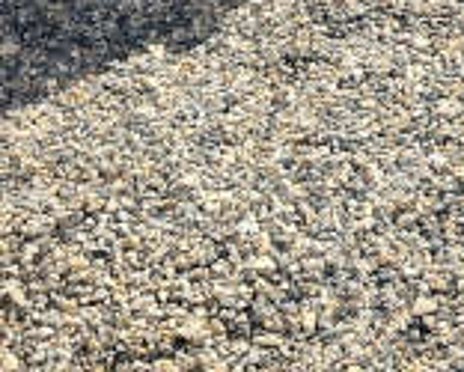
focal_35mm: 135
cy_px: -497
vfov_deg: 10.1
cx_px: 880
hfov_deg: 12.7
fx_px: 1855
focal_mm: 4
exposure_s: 1/405
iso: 20
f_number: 1.8
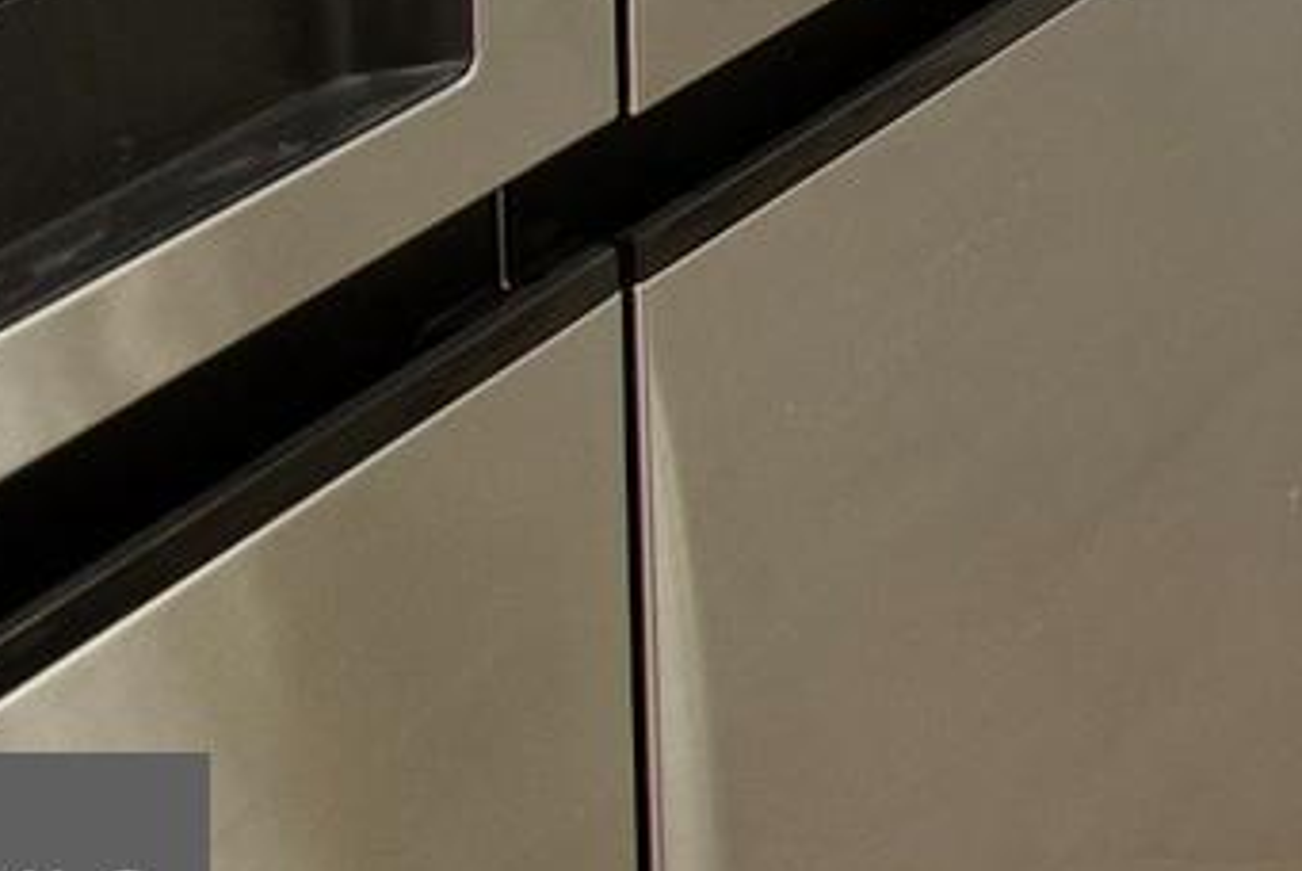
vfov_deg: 10.8
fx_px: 3475
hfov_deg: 13.7
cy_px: -1576
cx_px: 3272
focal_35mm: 96
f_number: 7.1
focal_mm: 11
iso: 320
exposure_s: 1/50
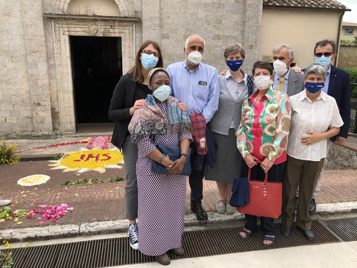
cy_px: 134
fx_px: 289
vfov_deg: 49.7
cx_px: 178
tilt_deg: -13.1
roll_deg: +0.6
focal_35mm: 28
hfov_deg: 63.4
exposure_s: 1/1143
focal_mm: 3.99
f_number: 1.8
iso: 20
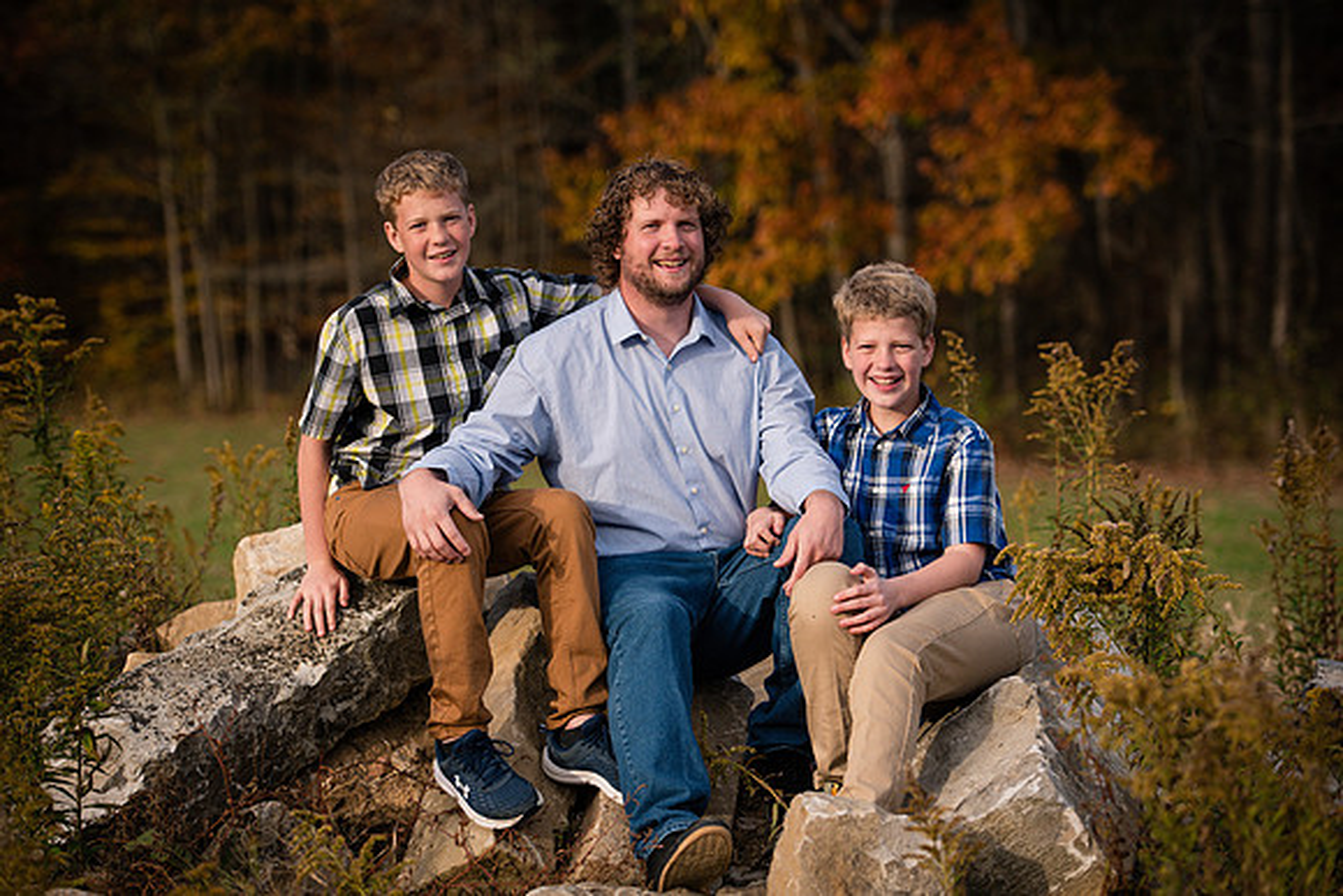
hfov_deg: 20.4
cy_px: 448
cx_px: 672
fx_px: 3731
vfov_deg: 13.7
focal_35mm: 100
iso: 400
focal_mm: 100
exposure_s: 1/2000
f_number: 3.5
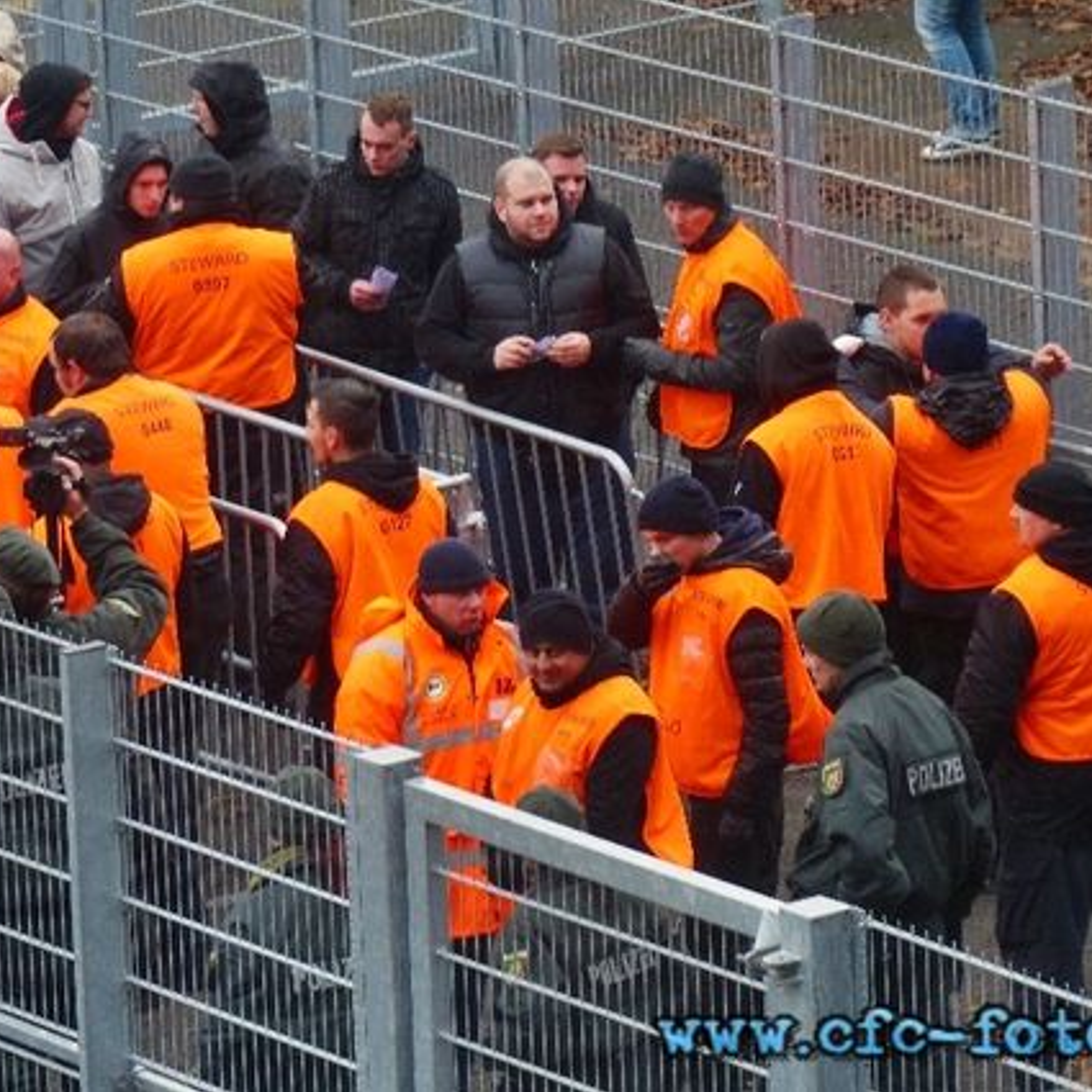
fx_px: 11385
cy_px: 546
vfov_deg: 5.5
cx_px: 570
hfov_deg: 5.5
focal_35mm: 319
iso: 250
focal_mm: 48.4
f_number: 2.8
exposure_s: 1/160
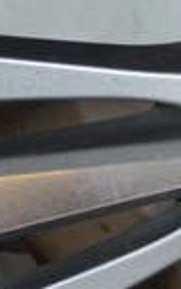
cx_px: 390
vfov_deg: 6.0
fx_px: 2739
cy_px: 39
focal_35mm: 347
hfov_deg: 3.7
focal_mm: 32
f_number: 4.5
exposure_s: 1/60
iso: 2000
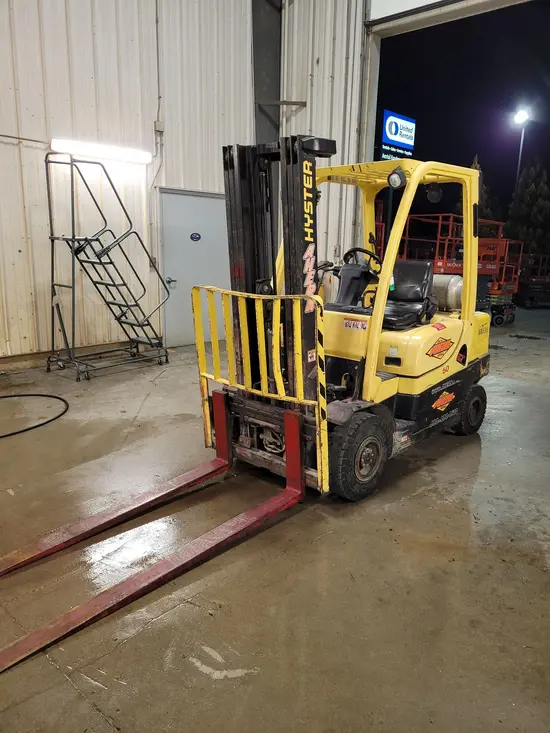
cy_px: 366
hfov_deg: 53.1
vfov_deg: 67.3
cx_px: 275
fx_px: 551
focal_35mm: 26
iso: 100
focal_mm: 5.4
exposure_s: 1/24
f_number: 1.8
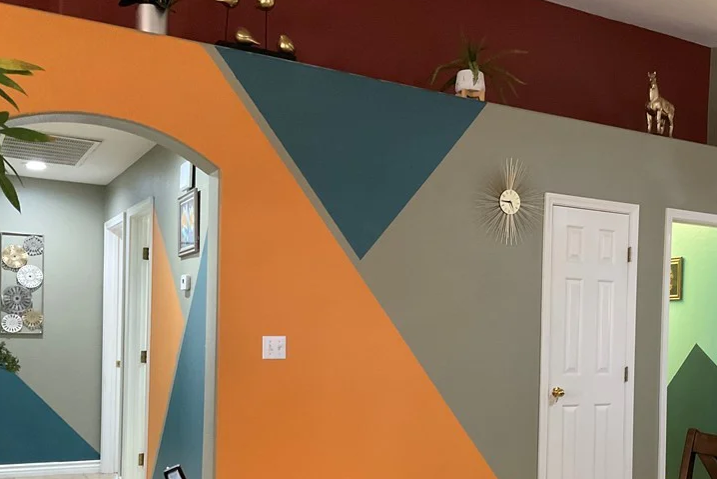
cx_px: 501
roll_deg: -1.5
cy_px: 344
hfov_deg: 44.5
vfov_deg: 30.8
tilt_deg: -0.8
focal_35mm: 43
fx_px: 857
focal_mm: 3
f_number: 1.8
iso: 200
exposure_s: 1/40
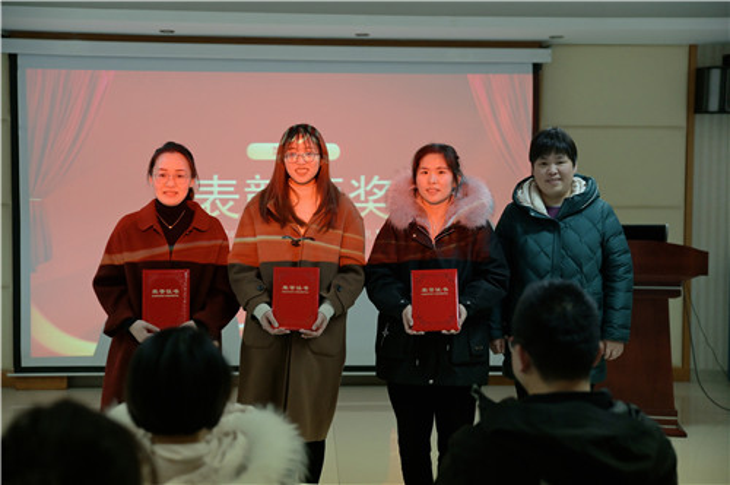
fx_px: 1013
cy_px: 242
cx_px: 365
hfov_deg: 39.6
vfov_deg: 26.9
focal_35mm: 50
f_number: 2.8
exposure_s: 1/320
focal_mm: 50
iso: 2000
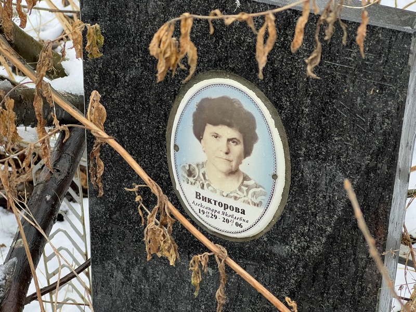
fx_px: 925
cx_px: 208
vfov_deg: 19.1
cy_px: 156
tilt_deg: -29.1
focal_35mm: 77
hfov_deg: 25.3
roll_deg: +2.8
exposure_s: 1/84
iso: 200
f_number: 2.8
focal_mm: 9
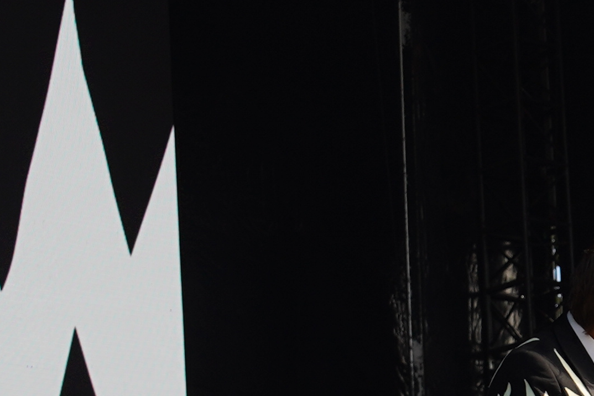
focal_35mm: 190
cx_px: 653
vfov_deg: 7.2
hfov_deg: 10.7
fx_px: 3135
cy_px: 377
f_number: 6.3
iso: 100
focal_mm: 34
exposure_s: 1/250
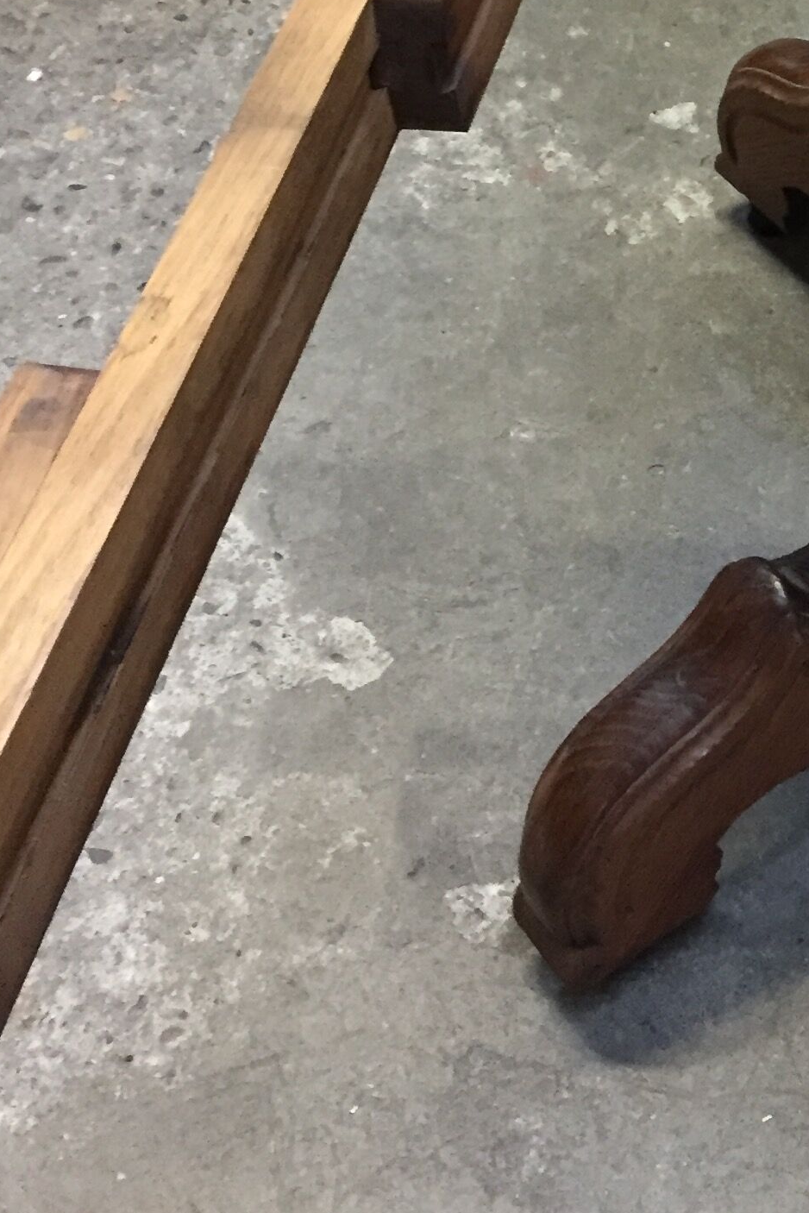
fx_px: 2358
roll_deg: -2.4
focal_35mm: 70
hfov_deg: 18.2
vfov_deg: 28.1
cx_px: 1038
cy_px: 211
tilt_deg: -42.2
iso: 250
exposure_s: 1/17
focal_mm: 4.15
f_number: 2.2
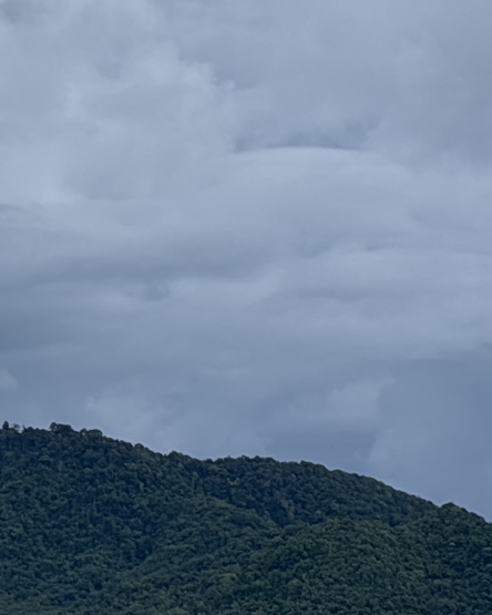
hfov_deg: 8.3
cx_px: -202
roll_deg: -0.3
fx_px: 3331
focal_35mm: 183
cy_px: 160
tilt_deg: +7.3
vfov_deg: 10.5
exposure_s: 1/2778
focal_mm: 5.96
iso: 40
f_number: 1.6
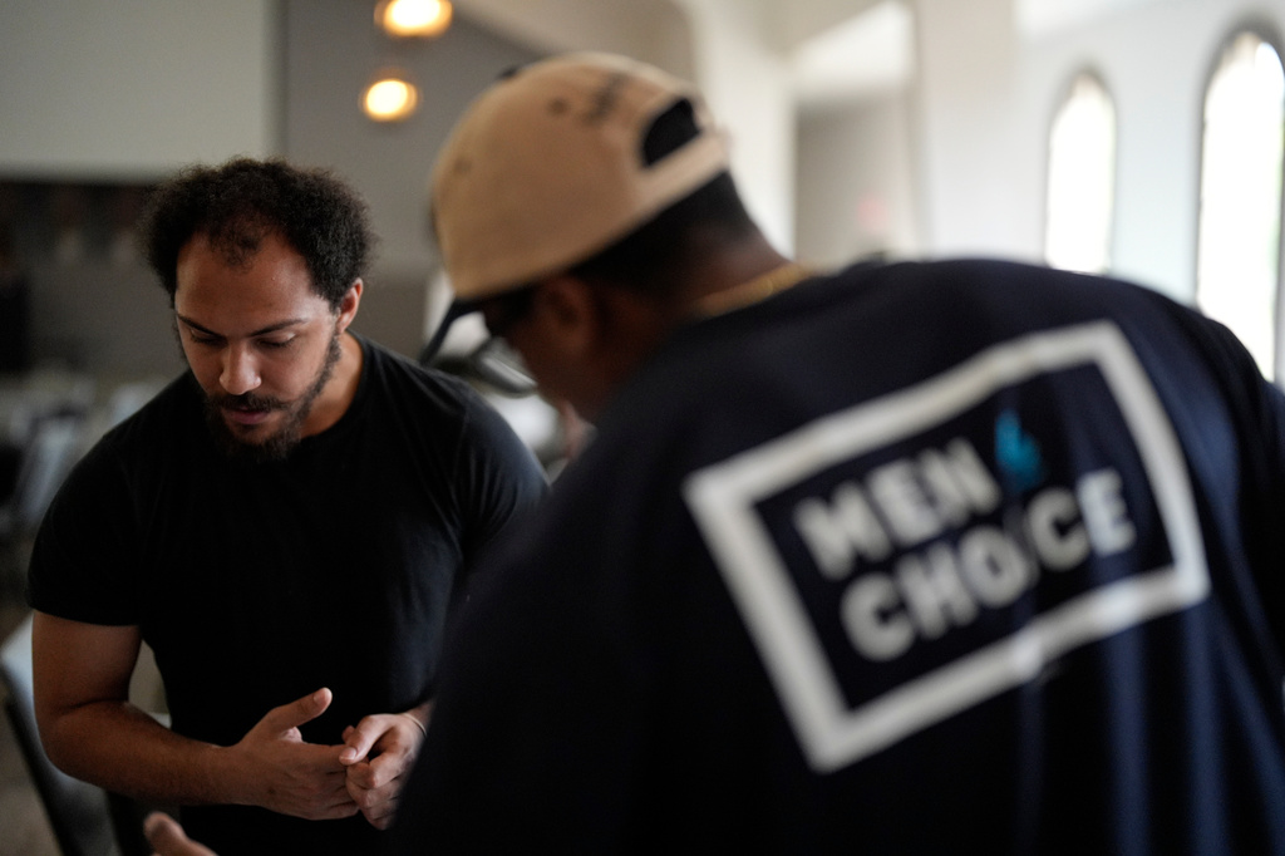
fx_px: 1784
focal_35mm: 50
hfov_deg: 39.6
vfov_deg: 27.0
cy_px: 428
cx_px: 642
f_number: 1.2
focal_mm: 50
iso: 2500
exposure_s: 1/3200
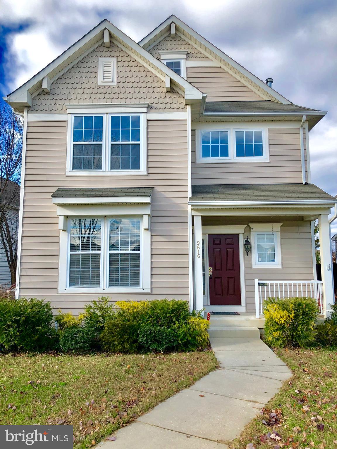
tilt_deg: +7.0
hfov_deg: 49.7
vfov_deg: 63.4
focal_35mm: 28
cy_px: 224
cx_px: 168
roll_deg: +0.8
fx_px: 363
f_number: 1.8
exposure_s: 1/873
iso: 20
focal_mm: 3.99
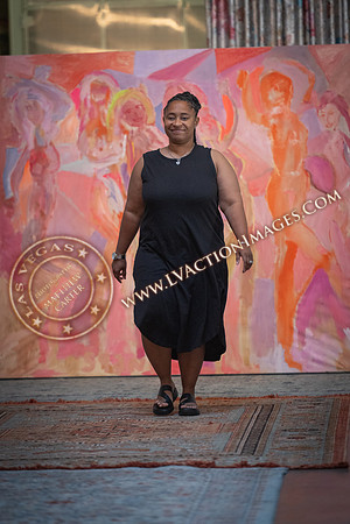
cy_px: 262
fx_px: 2698
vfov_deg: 11.1
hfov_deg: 7.4
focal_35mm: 185
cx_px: 175
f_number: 2.8
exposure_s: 1/250
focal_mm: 185
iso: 2200
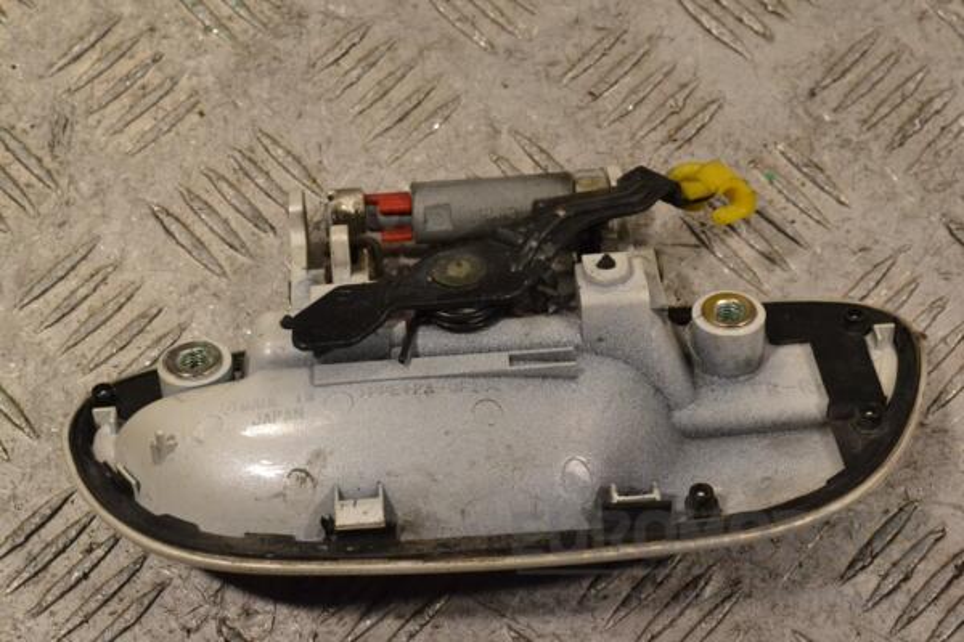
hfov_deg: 29.2
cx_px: 482
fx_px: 1848
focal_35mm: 69
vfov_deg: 19.7
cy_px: 321
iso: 3200
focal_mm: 46
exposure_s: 1/500
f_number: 11
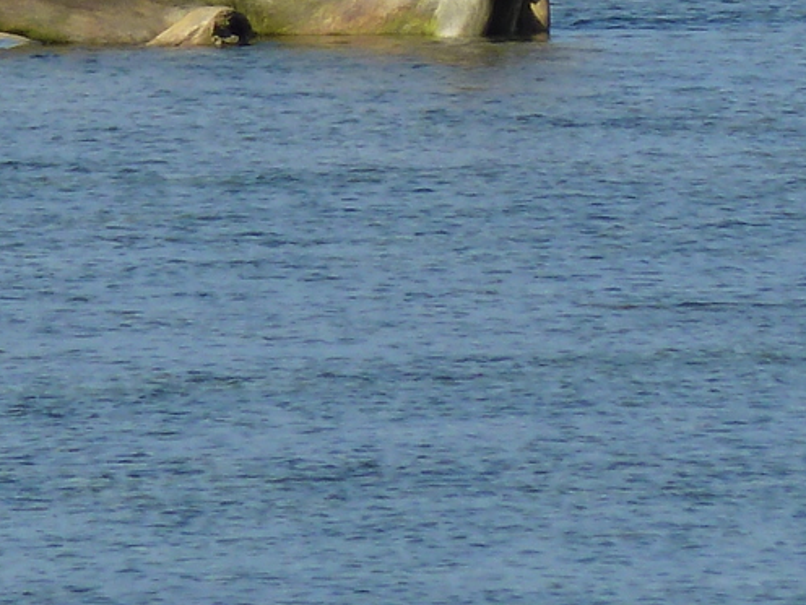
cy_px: -346
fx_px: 29943
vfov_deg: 1.2
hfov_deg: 1.5
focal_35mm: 1286
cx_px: -73
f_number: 4.9
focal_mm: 49.2
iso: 80
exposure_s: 1/400
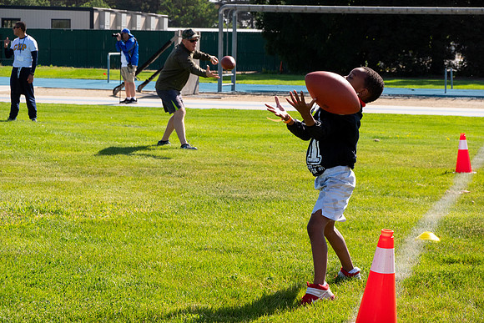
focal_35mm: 91
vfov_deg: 15.0
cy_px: 162
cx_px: 242
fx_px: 1224
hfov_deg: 22.4
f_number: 4
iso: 320
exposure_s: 1/1600
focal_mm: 33.33
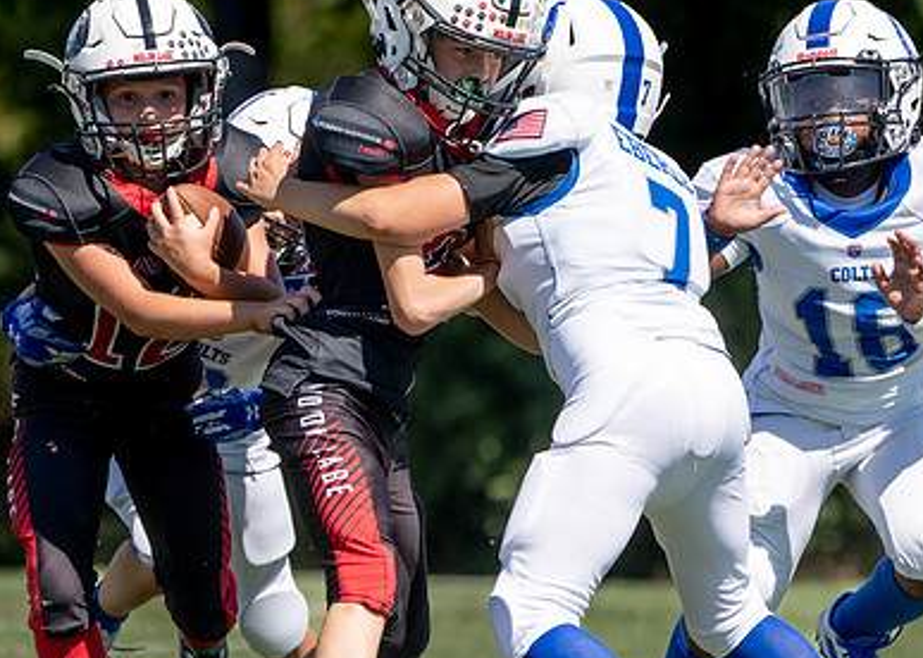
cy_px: 336
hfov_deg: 2.9
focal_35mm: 699
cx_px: 354
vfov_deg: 2.1
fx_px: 18314
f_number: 5.6
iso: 320
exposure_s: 1/2000
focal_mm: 306
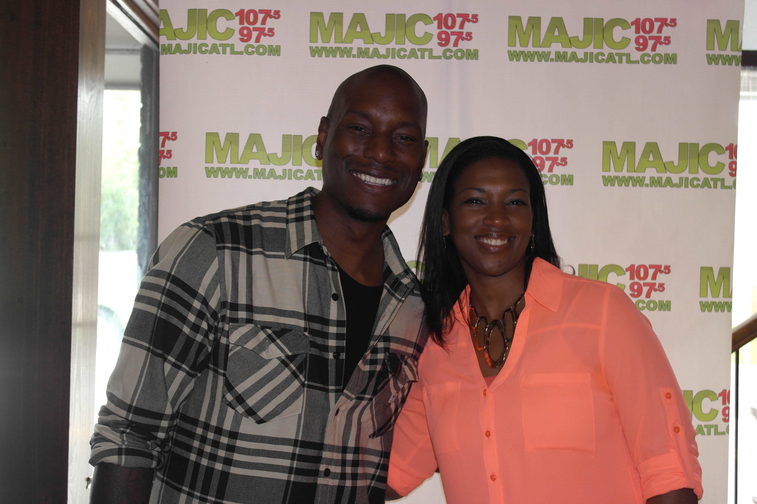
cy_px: 252
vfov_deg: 31.2
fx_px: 904
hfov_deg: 45.4
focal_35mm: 43
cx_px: 378
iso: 400
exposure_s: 1/50
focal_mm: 28
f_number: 4
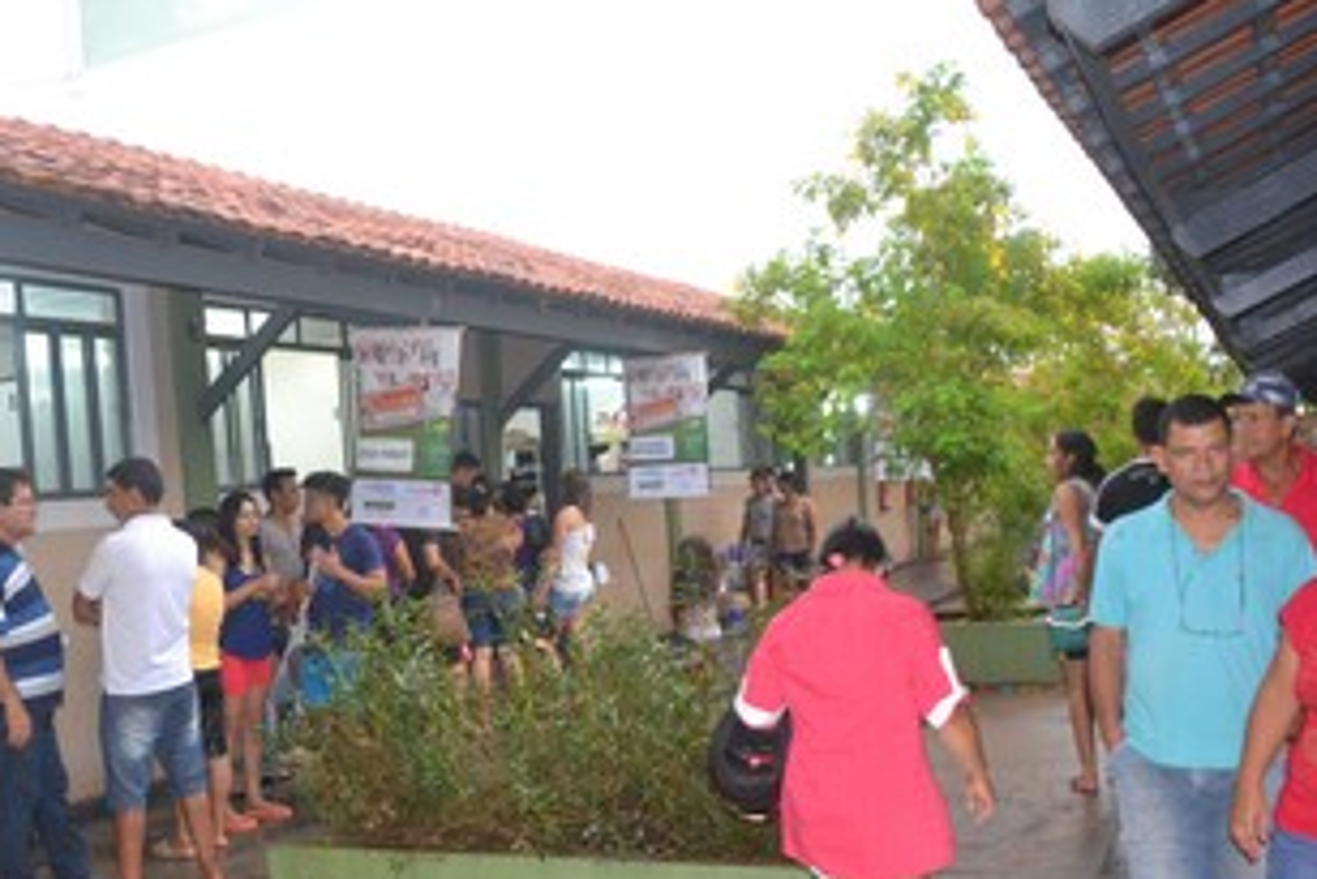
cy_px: 617
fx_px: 1610
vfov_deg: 30.2
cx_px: 609
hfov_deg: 44.4
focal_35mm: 44
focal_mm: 20
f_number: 3.5
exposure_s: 1/60
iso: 1000
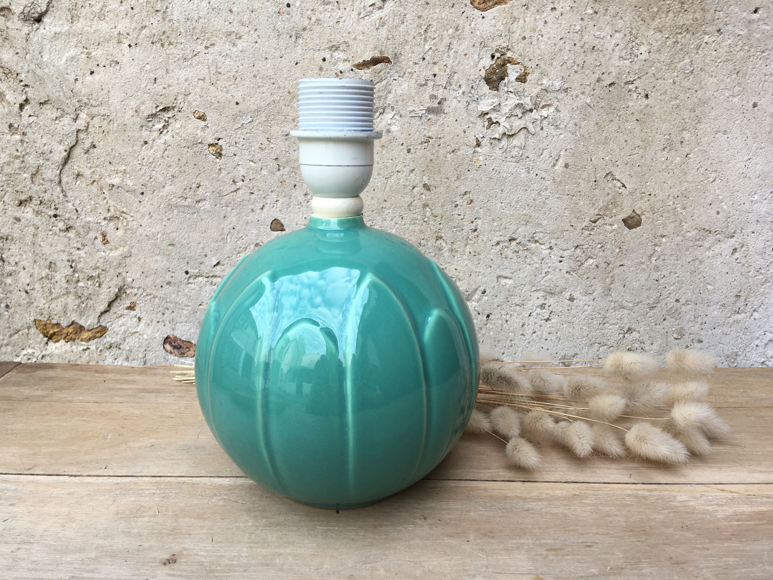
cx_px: 386
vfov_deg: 48.2
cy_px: 290
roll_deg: +0.8
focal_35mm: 29
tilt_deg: -13.5
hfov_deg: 61.7
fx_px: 648
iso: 25
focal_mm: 4.15
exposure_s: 1/129
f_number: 2.2
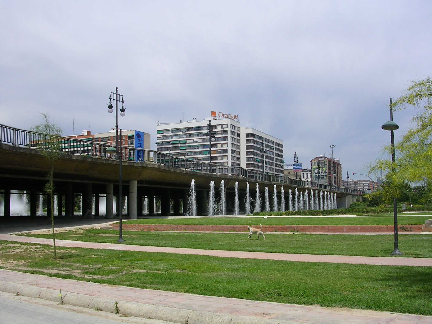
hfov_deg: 49.0
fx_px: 474
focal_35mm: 38
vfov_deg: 37.7
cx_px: 216
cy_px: 162
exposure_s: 1/510
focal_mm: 5.8
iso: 50
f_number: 5.6
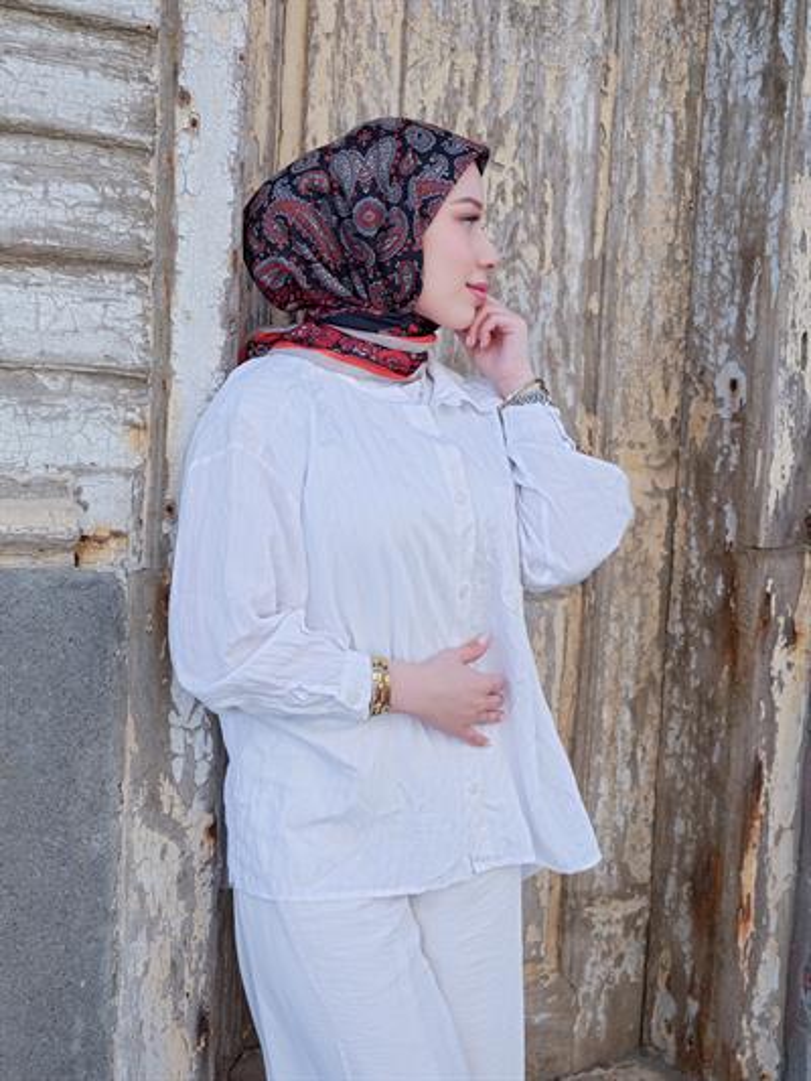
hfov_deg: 29.1
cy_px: 540
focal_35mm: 50
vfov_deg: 38.2
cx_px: 406
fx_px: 1561
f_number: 7.1
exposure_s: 1/280
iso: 320
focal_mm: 62.9
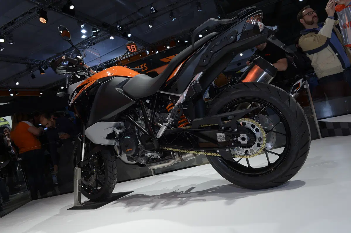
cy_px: 116
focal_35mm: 24
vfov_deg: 53.0
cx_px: 176
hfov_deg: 73.8
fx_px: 234
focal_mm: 24
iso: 1000
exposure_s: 1/200
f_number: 9
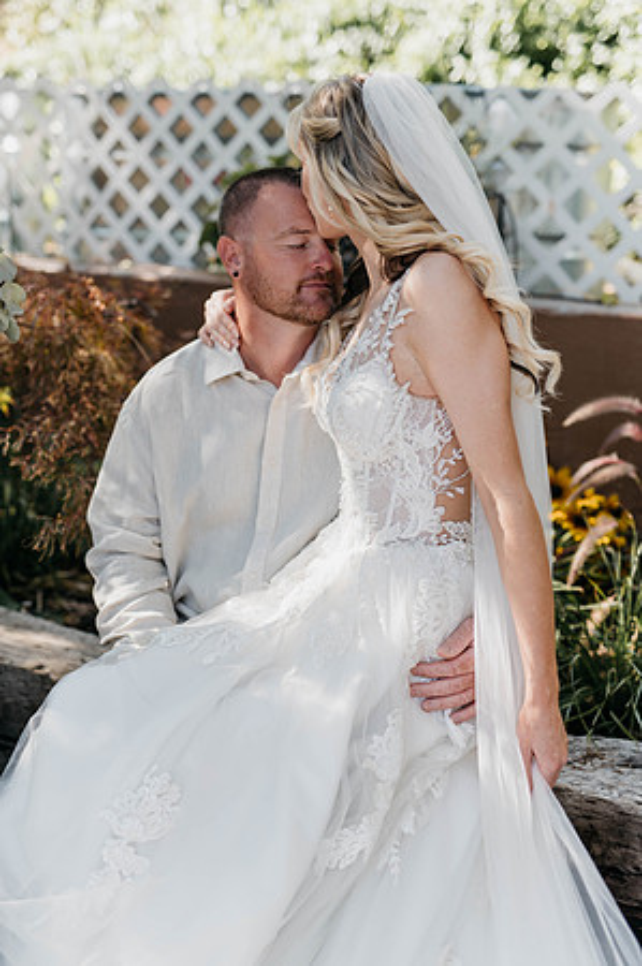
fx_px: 1340
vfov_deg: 39.6
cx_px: 321
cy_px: 483
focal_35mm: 50
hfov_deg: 26.9
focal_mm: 50
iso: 250
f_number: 2
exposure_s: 1/1250
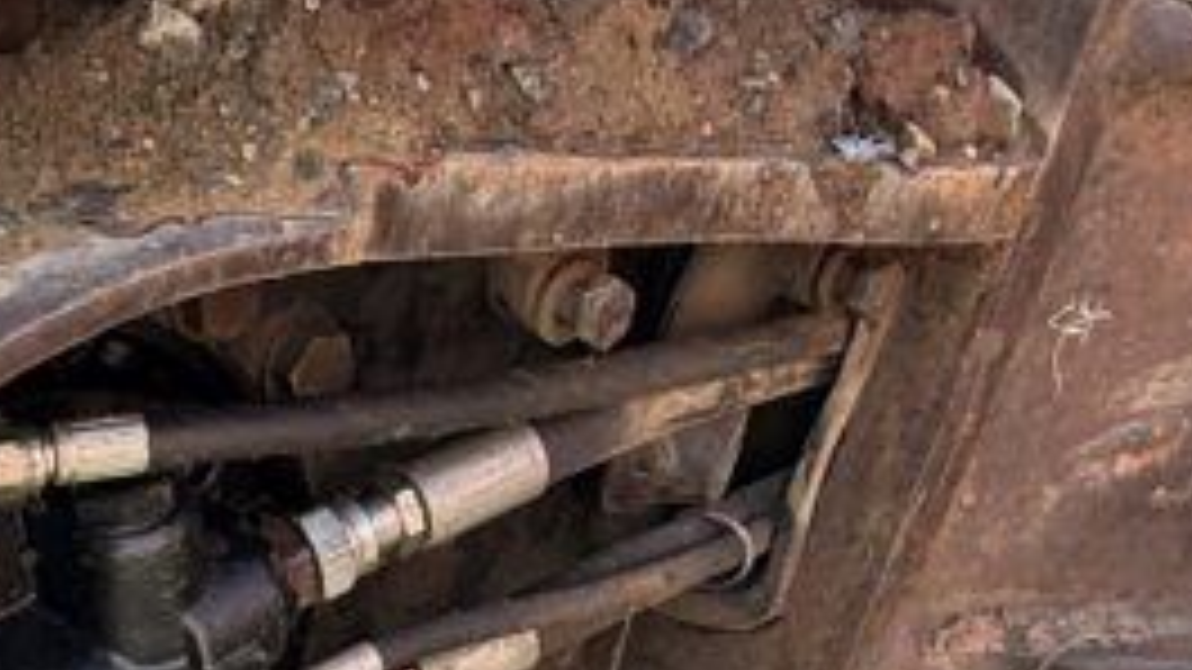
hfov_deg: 33.8
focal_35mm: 59
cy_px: 985
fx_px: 1865
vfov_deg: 18.3
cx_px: 144
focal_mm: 2.22
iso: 64
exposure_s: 1/116
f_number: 2.2
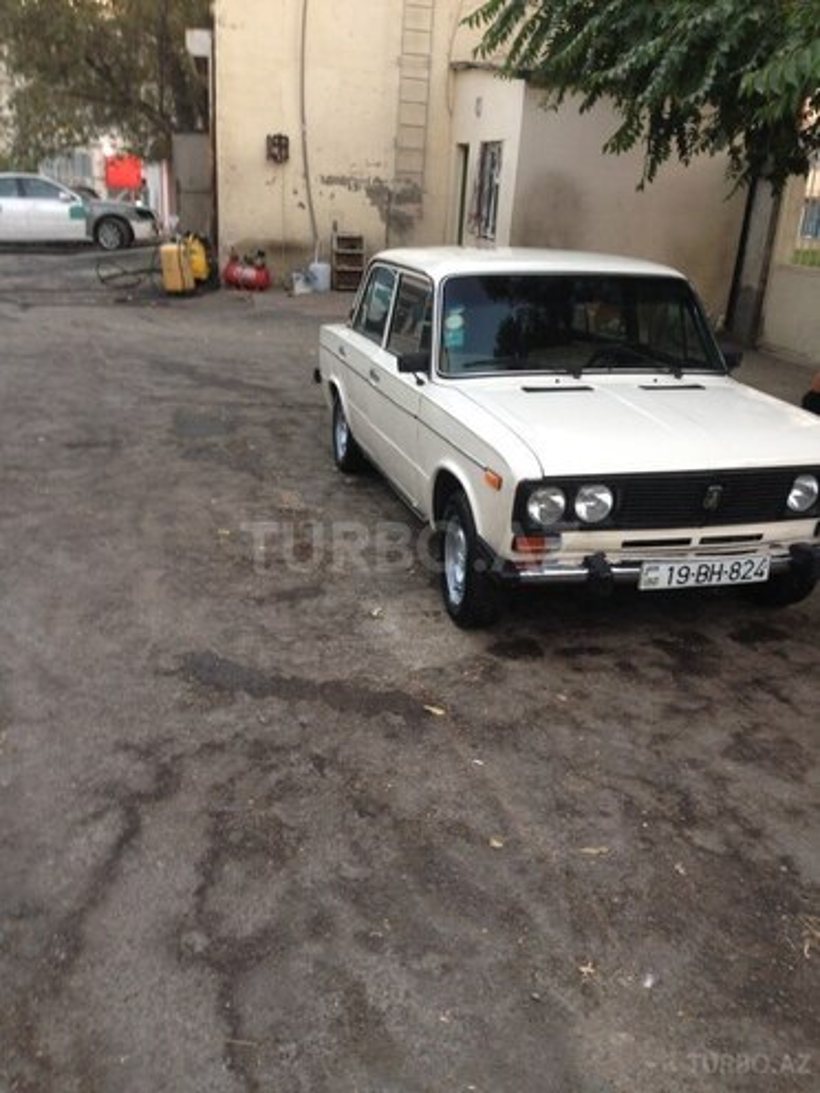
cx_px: 410
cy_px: 546
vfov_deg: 55.4
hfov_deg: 42.9
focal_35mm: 33
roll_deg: -3.4
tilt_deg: -16.9
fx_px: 1042
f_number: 2.4
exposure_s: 1/20
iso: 50
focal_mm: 4.12
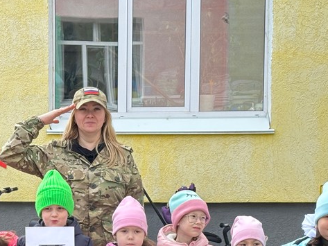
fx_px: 1251
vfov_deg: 11.1
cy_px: 270
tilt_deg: -6.9
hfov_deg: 14.9
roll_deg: -0.4
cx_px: 68
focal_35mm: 132
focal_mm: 5.96
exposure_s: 1/411
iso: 32
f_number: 1.6
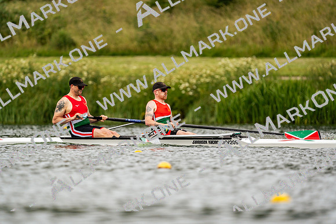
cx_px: 168
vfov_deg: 2.3
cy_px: 112
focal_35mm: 600
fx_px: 5601
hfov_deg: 3.4
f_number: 6.3
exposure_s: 1/2000
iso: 400
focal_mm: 600
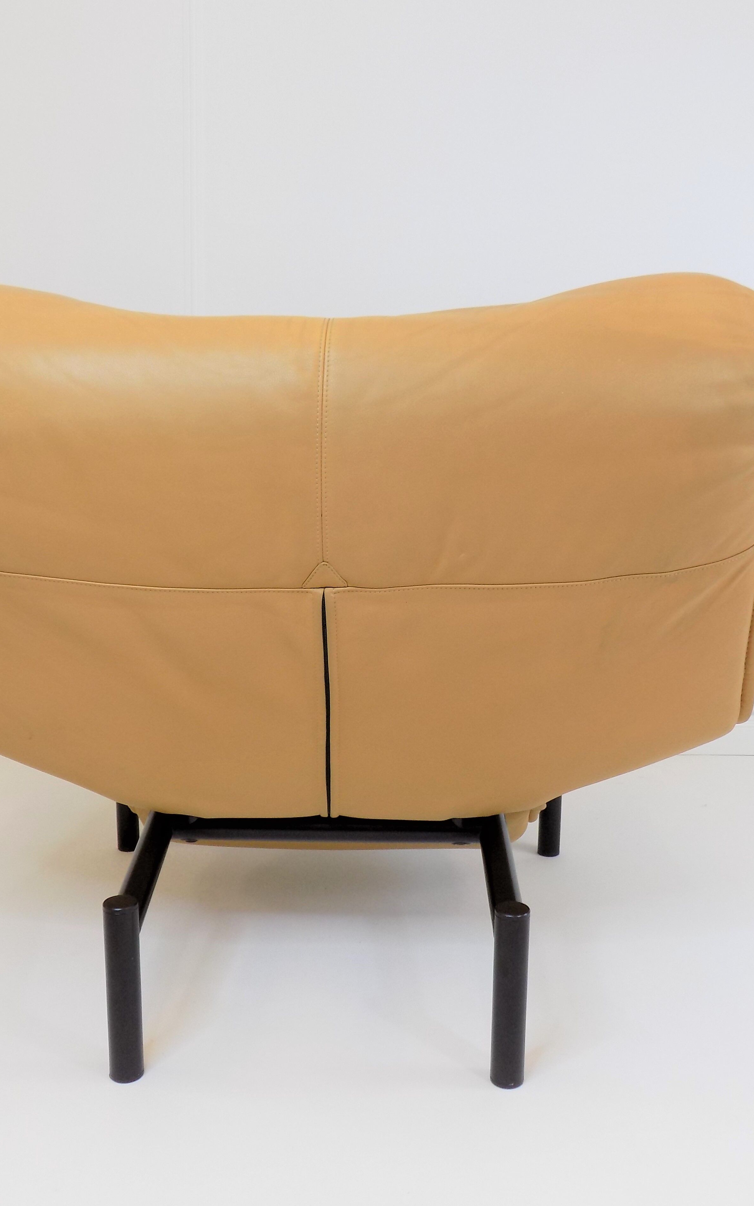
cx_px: 368
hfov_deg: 38.3
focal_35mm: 33
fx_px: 1085
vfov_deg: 58.1
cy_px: 601
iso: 80
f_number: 3.1
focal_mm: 4
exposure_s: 1/40
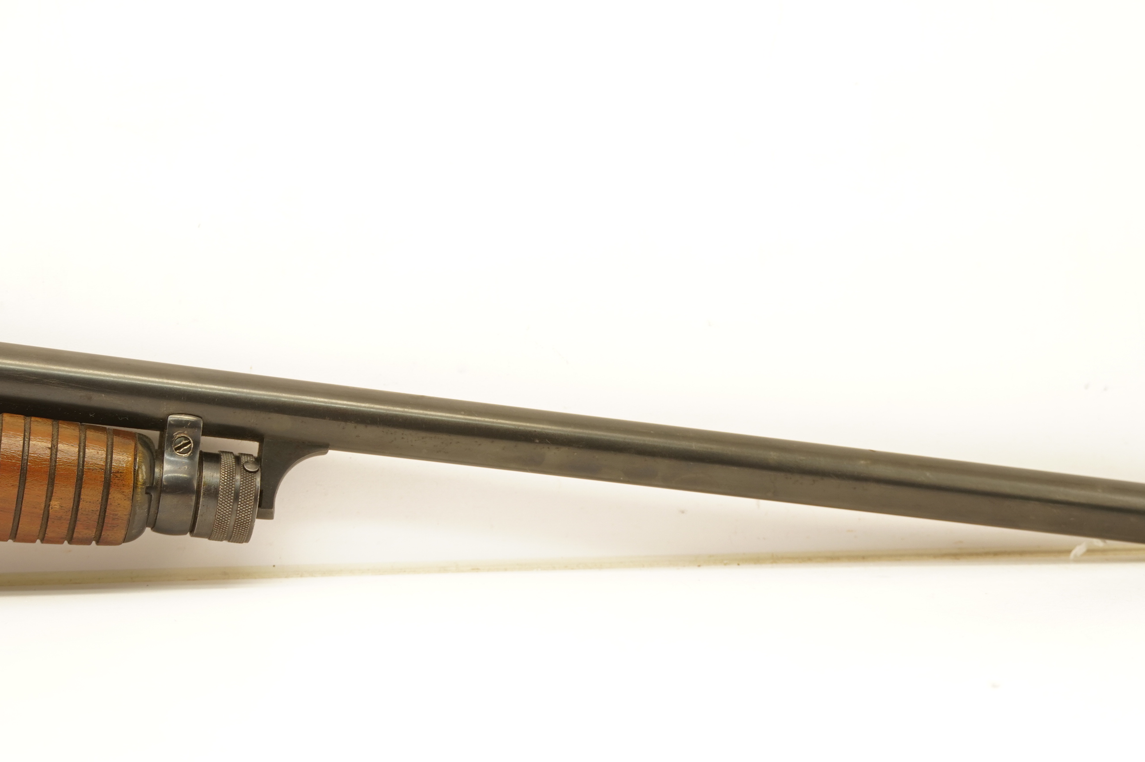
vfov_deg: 13.9
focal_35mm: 98
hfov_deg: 20.8
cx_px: 614
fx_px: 3114
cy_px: 444
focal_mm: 56
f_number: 5.6
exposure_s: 1/60
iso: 500
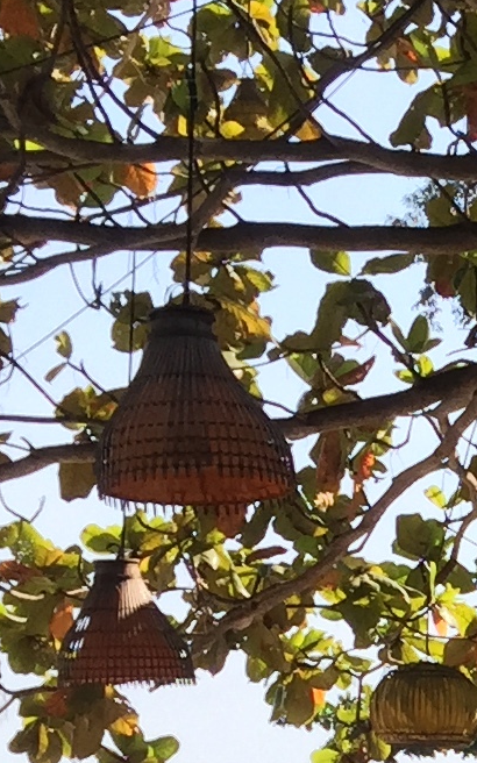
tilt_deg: -0.1
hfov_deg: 7.5
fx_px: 3182
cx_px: 1436
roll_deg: -3.3
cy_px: 1074
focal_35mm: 153
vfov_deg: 13.1
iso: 32
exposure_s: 1/694
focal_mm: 4.15
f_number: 2.2
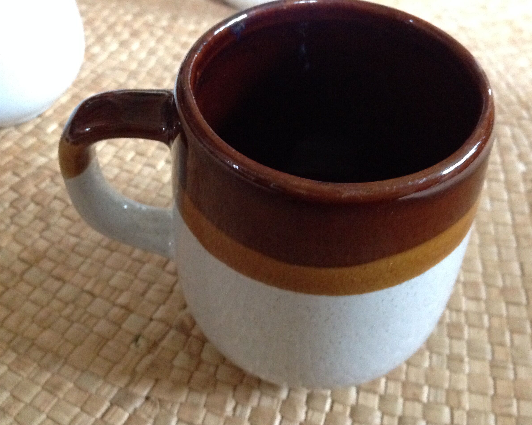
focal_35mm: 37
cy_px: 214
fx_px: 583
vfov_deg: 40.1
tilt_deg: -49.6
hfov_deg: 49.1
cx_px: 282
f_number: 2.4
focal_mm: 4.28
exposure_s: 1/15
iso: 640
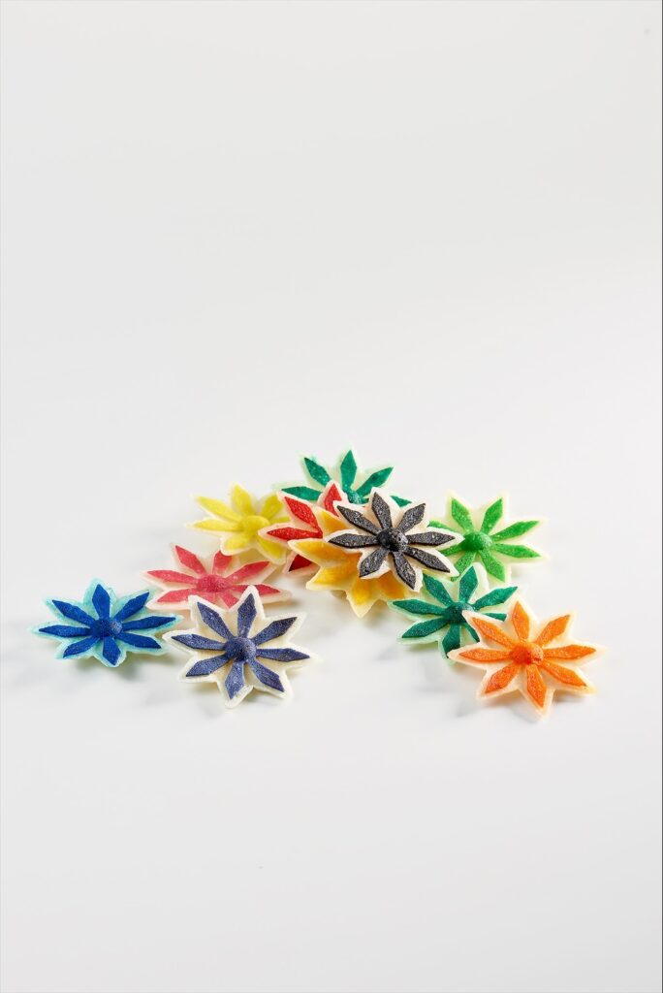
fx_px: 2896
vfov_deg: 19.4
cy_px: 496
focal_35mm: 105
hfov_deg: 13.1
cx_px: 332
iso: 50
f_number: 25
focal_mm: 105
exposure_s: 1/60
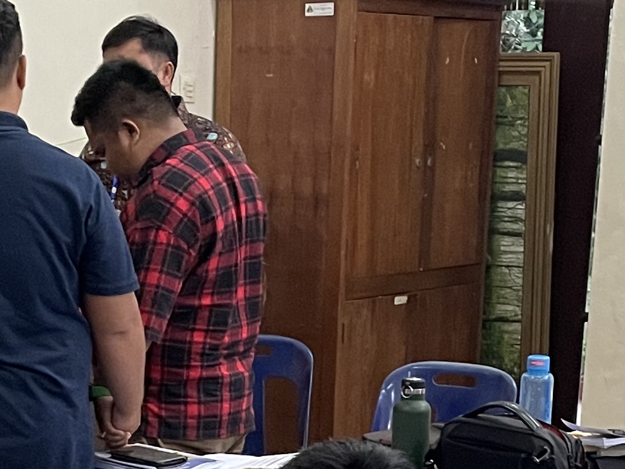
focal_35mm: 108
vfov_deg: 13.1
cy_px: 648
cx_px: 203
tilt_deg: -16.3
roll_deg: -0.9
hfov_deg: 18.2
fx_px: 1950
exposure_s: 1/50
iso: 500
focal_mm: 4.2
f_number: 1.6
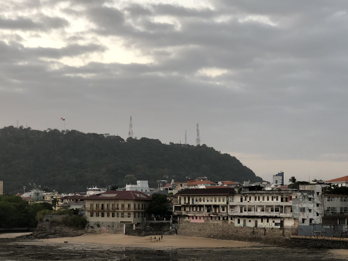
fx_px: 834
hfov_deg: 23.5
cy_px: 180
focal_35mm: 83
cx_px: 196
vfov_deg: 17.7
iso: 32
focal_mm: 6
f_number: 2.4
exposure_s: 1/60
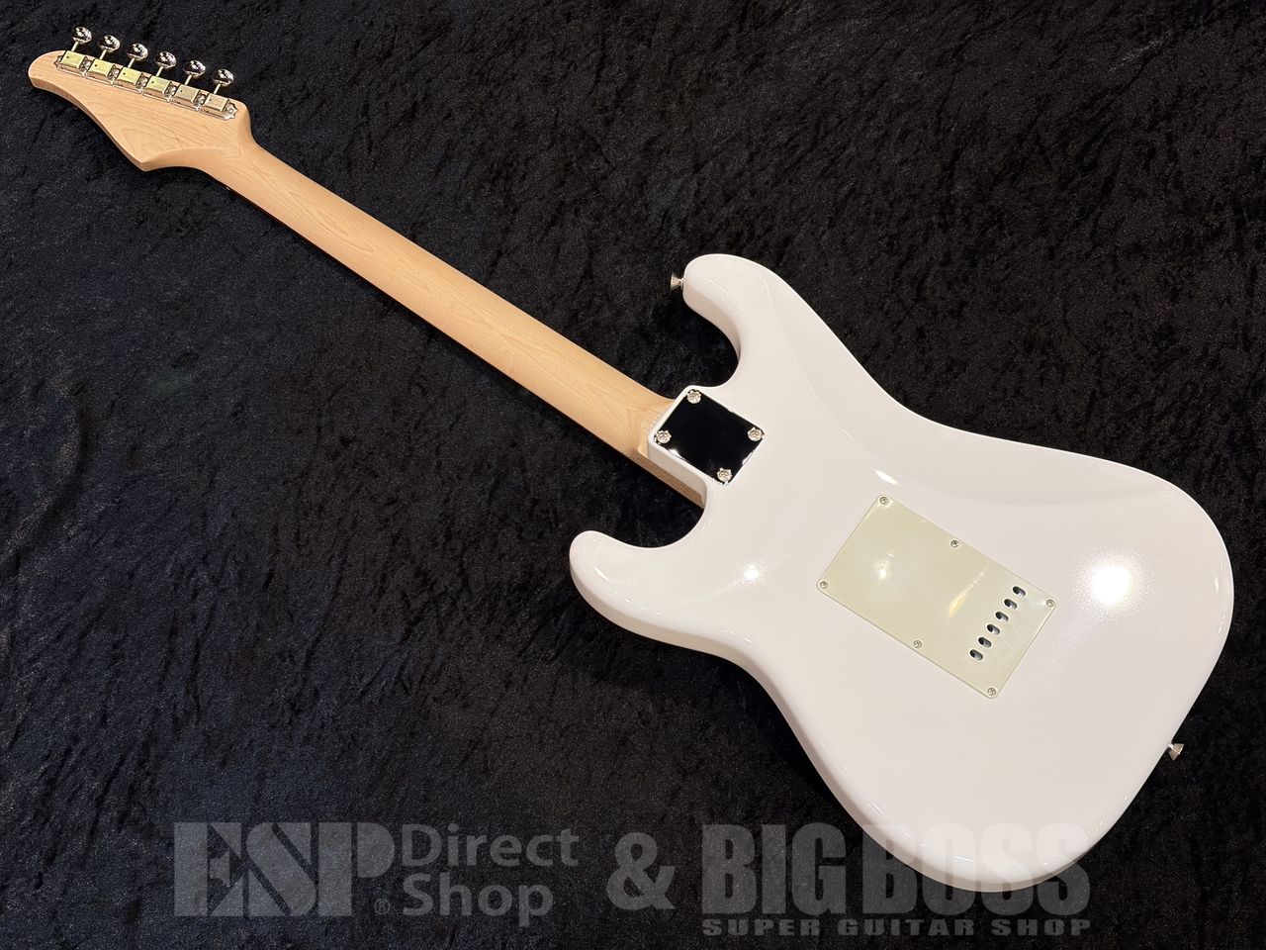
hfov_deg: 36.8
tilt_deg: -67.9
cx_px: 633
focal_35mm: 52
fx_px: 1902
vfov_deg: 28.0
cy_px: 475
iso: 40
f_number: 1.6
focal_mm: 5.96
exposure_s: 1/60
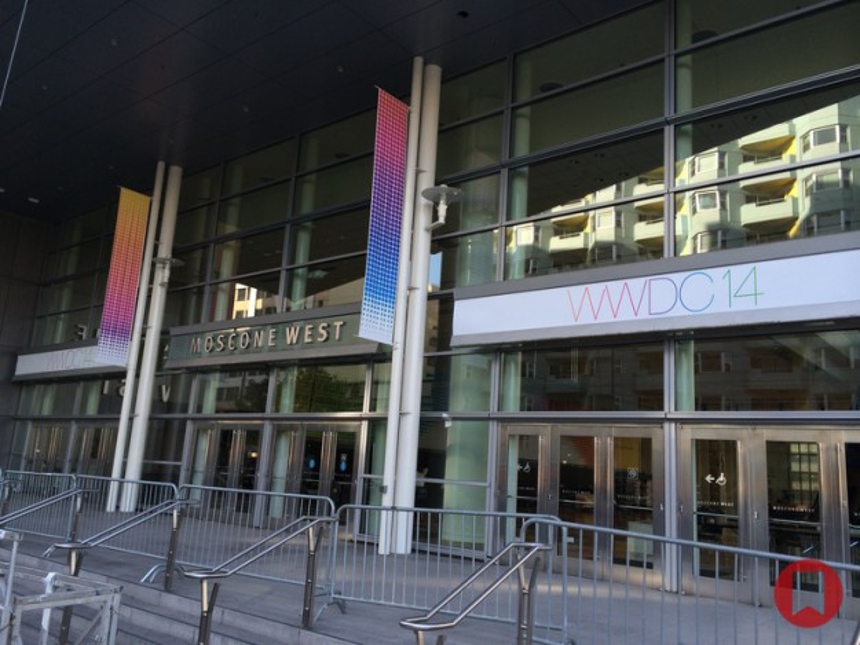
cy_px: 322
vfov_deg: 46.8
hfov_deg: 60.0
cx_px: 430
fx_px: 745
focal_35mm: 30
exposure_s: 1/193
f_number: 2.2
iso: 32
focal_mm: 4.12
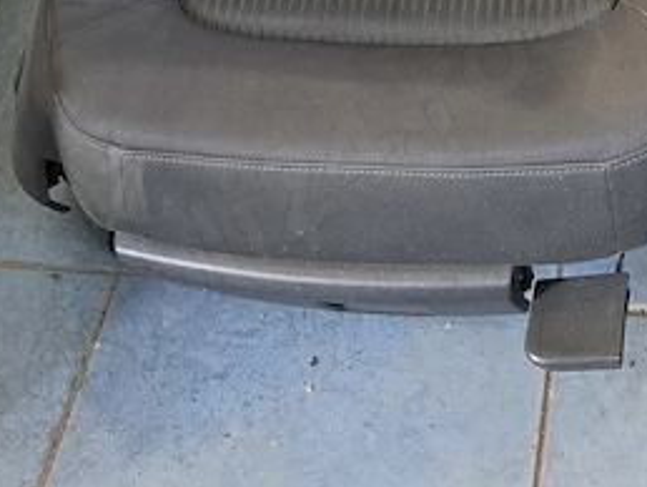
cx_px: 554
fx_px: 1665
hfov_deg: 21.6
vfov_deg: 14.7
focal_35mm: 89
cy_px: -374
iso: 400
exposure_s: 1/100
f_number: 1.4
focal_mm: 6.5
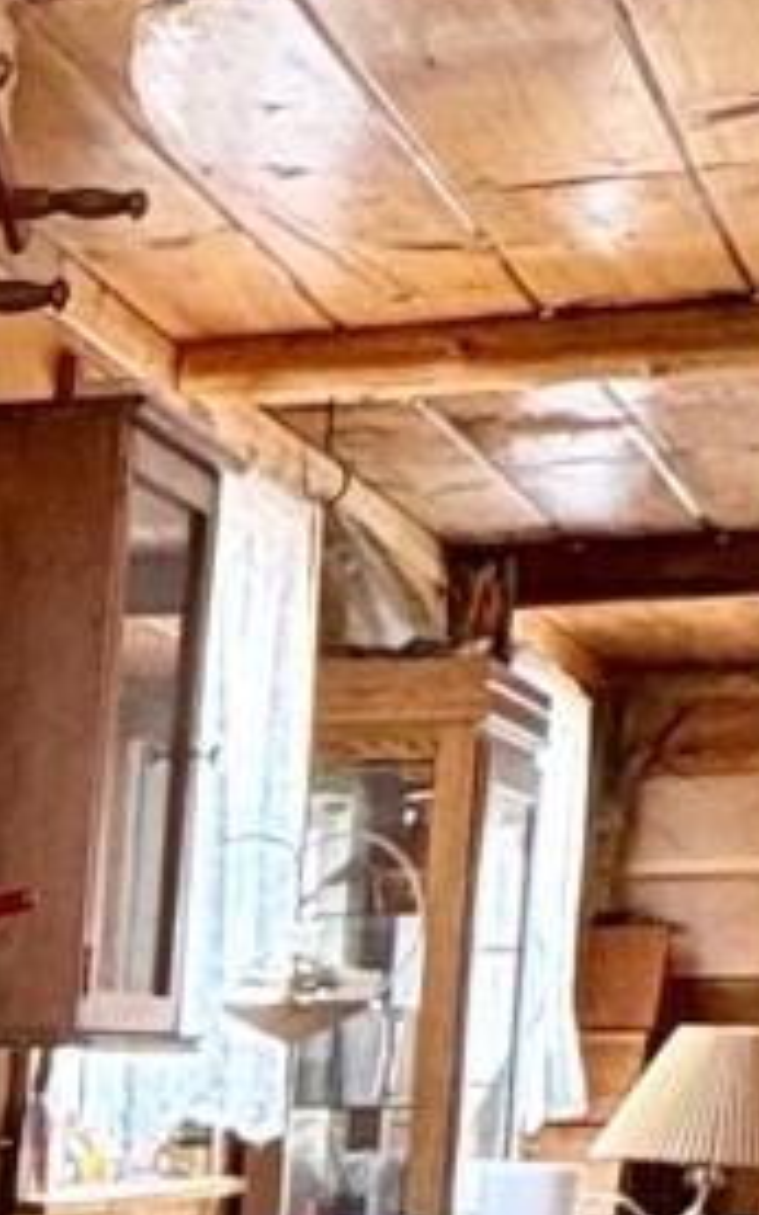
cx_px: -1013
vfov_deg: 18.0
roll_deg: +1.0
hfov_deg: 10.6
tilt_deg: -10.2
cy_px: 1654
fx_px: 3543
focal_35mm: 107
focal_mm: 2.22
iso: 320
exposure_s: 1/60
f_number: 2.2
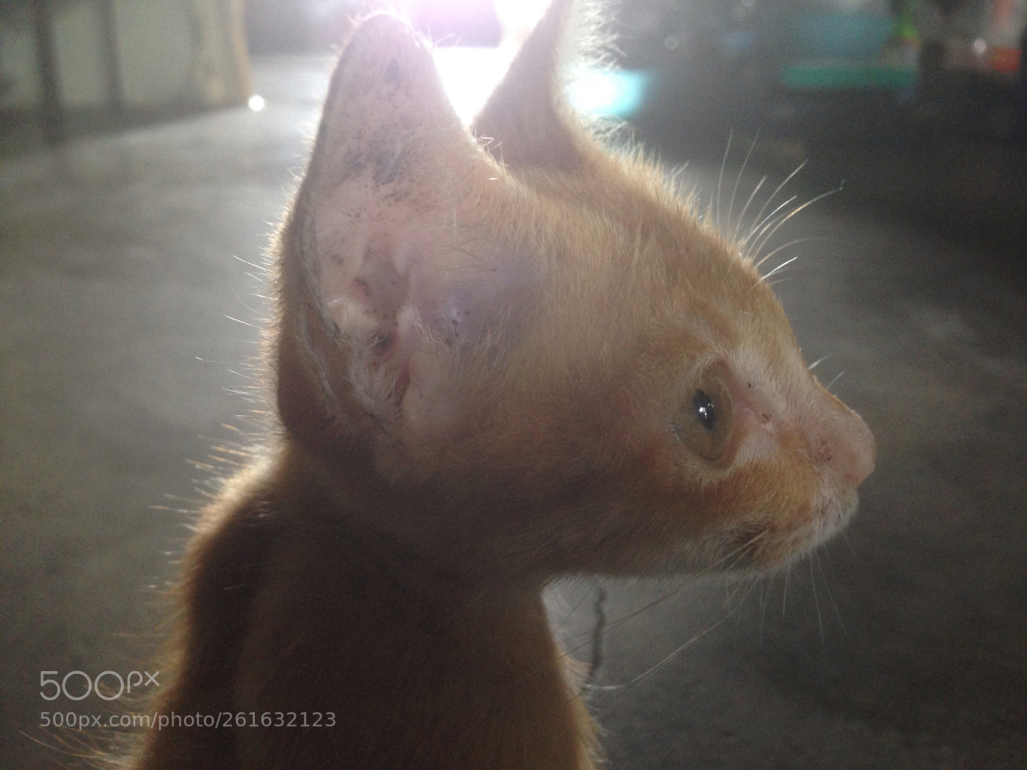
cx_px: 514
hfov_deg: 55.4
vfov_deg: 42.9
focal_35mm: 33
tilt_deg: -20.0
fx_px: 979
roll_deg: -0.8
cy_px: 385
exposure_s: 1/20
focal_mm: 4.12
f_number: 2.4
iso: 125
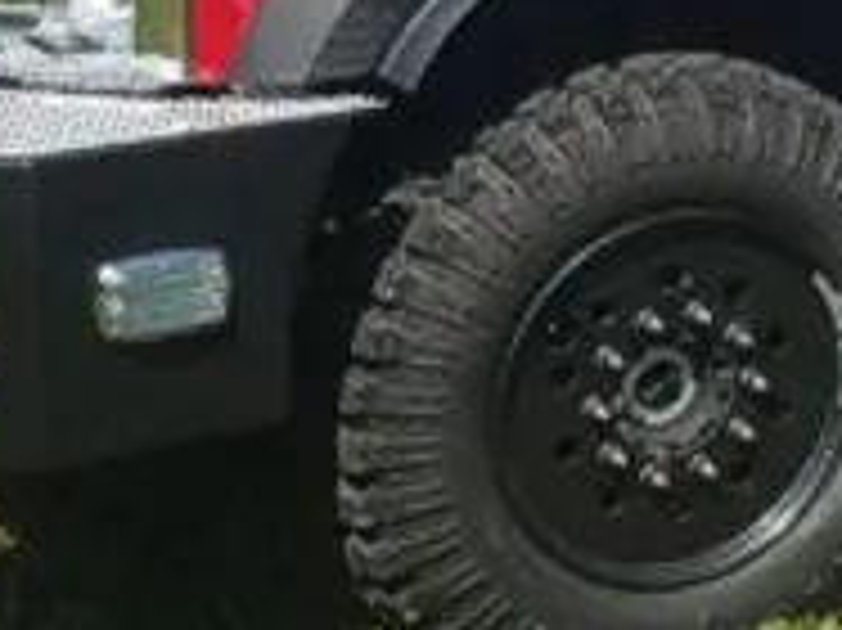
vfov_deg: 10.4
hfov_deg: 13.3
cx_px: 1324
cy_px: -241
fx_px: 3379
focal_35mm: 139
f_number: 1.7
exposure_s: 1/2536
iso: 50
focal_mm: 4.2
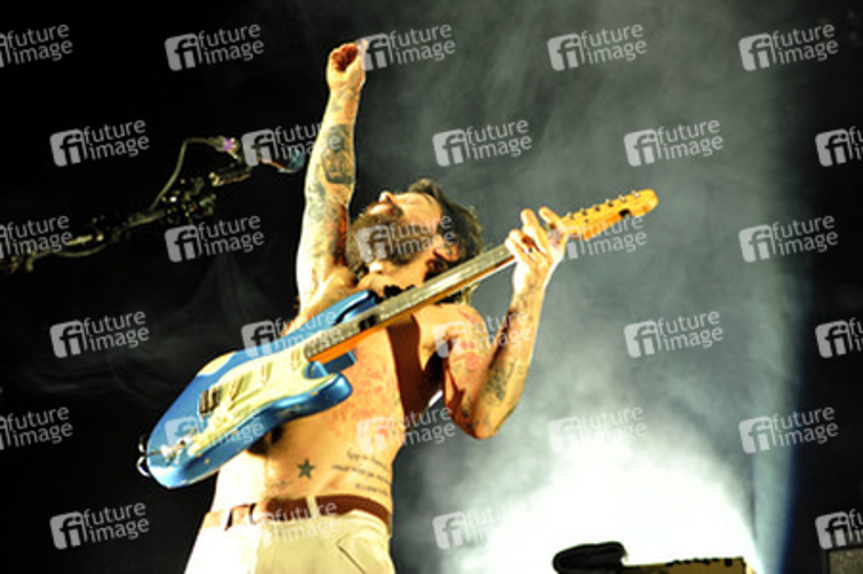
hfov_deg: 28.9
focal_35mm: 70
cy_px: 287
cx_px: 432
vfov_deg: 19.4
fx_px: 1677
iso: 1250
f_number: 2.8
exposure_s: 1/160
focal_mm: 70
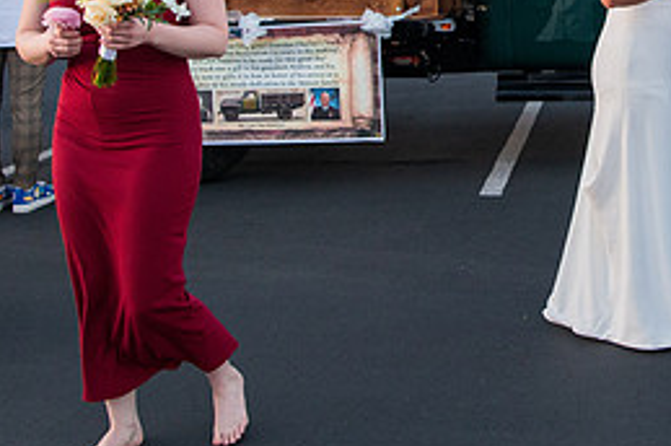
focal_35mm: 55
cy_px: 28
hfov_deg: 34.7
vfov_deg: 23.8
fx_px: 1024
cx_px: 571
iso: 3200
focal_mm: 24
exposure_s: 1/640
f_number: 5
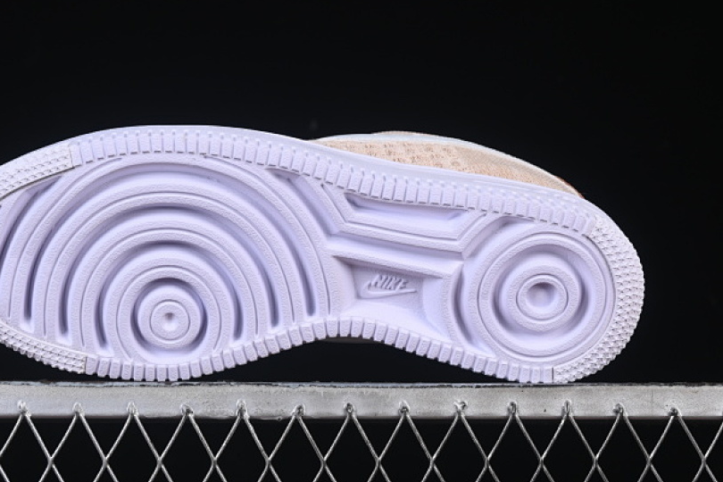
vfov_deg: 13.7
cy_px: 187
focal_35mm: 100
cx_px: 303
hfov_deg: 20.4
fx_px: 2008
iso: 160
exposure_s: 1/80
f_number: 8
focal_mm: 50
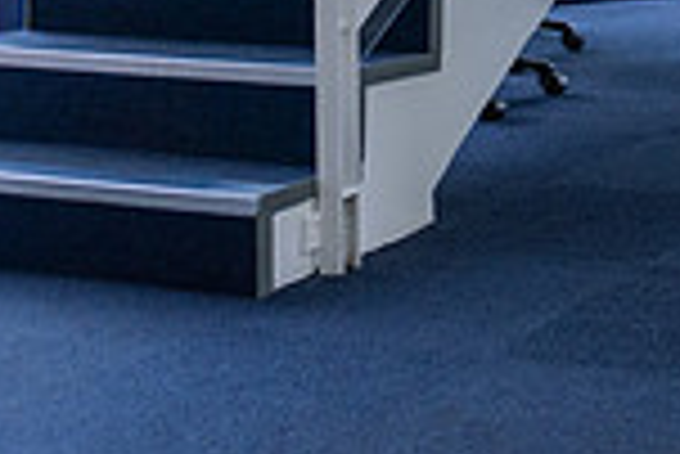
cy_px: -276
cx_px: 1004
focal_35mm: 92
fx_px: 1739
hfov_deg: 19.4
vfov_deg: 13.8
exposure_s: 1/160
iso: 640
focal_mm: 16
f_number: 4
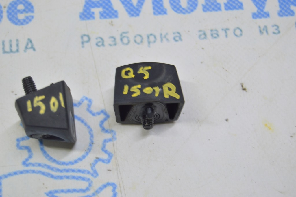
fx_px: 678
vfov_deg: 16.5
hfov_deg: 24.6
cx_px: 148
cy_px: 98
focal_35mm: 82
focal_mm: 55
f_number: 5.6
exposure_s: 1/20
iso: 400
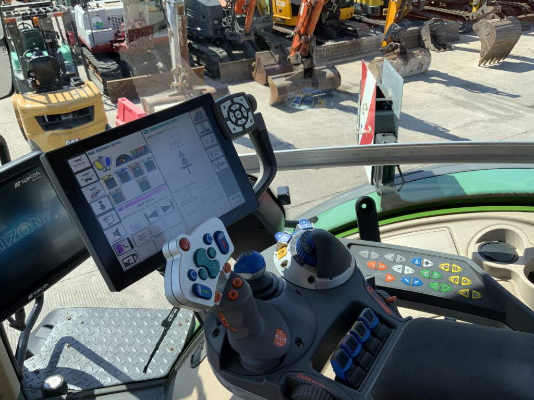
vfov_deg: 48.2
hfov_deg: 61.7
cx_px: 267
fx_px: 447
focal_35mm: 29
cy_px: 200
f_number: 1.8
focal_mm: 3
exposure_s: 1/739
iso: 16
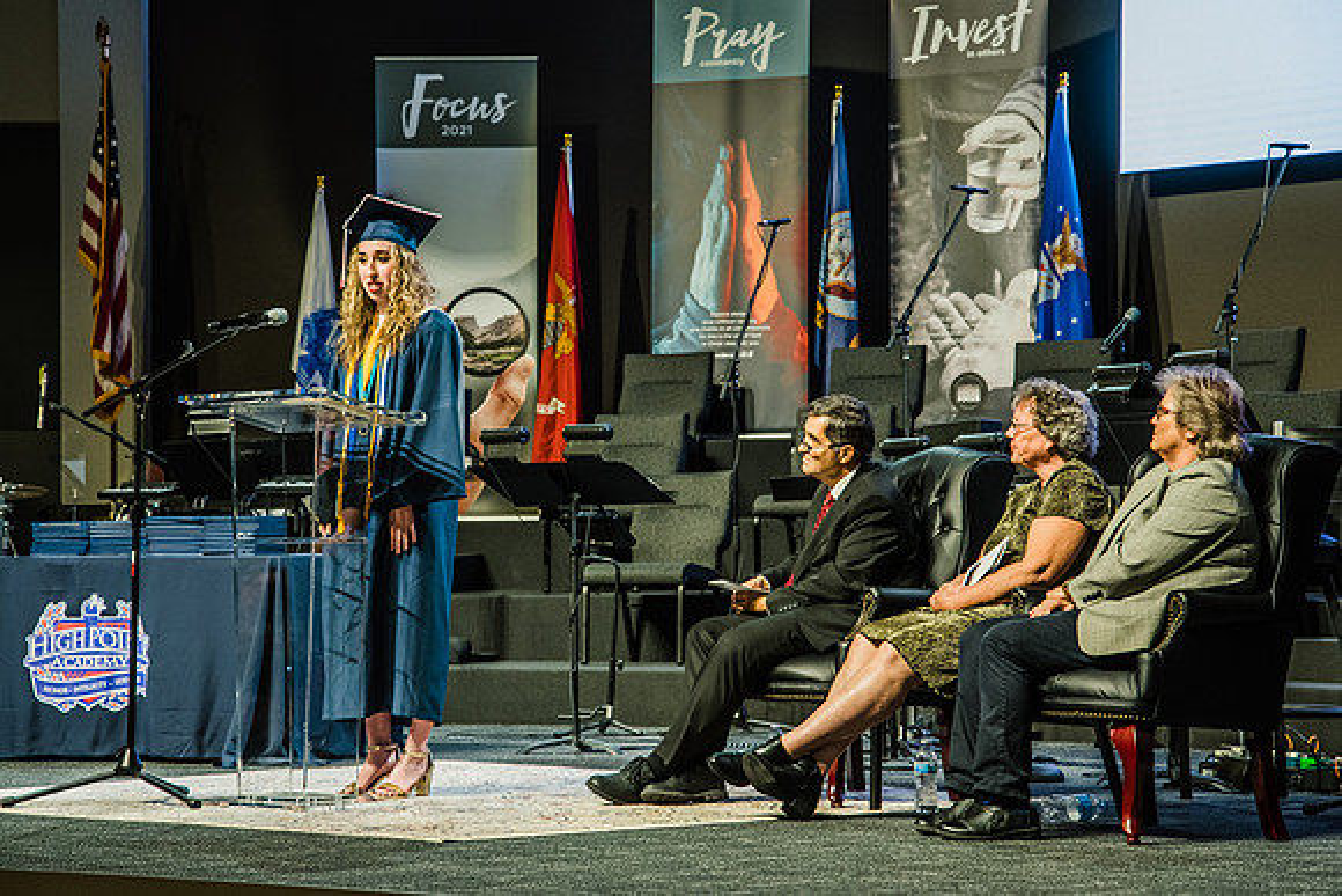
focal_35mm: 101
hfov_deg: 20.1
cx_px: 639
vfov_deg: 13.5
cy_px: 397
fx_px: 3780
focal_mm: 85
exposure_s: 1/50
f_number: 4.5
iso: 800
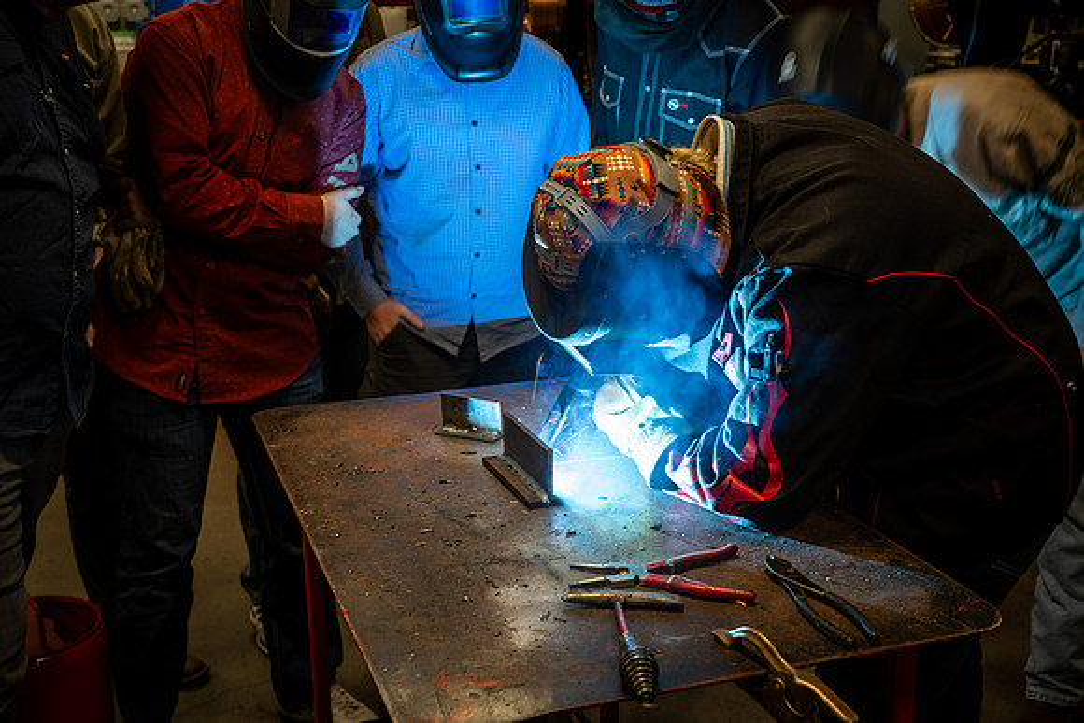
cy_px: 362
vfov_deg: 30.5
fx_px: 1325
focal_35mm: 44
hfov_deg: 44.5
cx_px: 542
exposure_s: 1/13
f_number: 5
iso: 64
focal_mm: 44
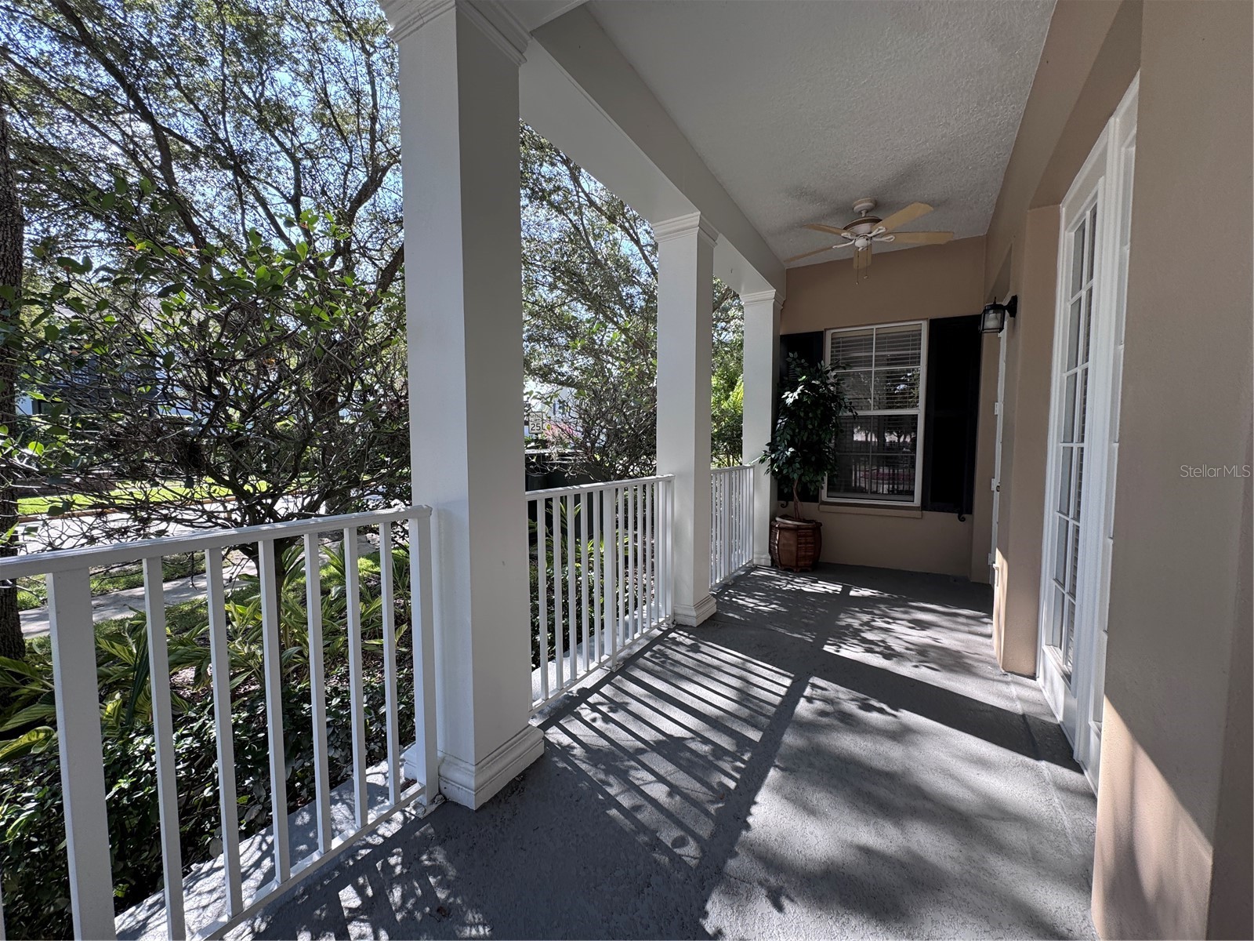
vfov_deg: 85.7
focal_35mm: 14
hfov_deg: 102.1
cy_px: 470
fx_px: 507
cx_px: 627
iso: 40
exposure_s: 1/226
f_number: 2.2
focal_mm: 2.22
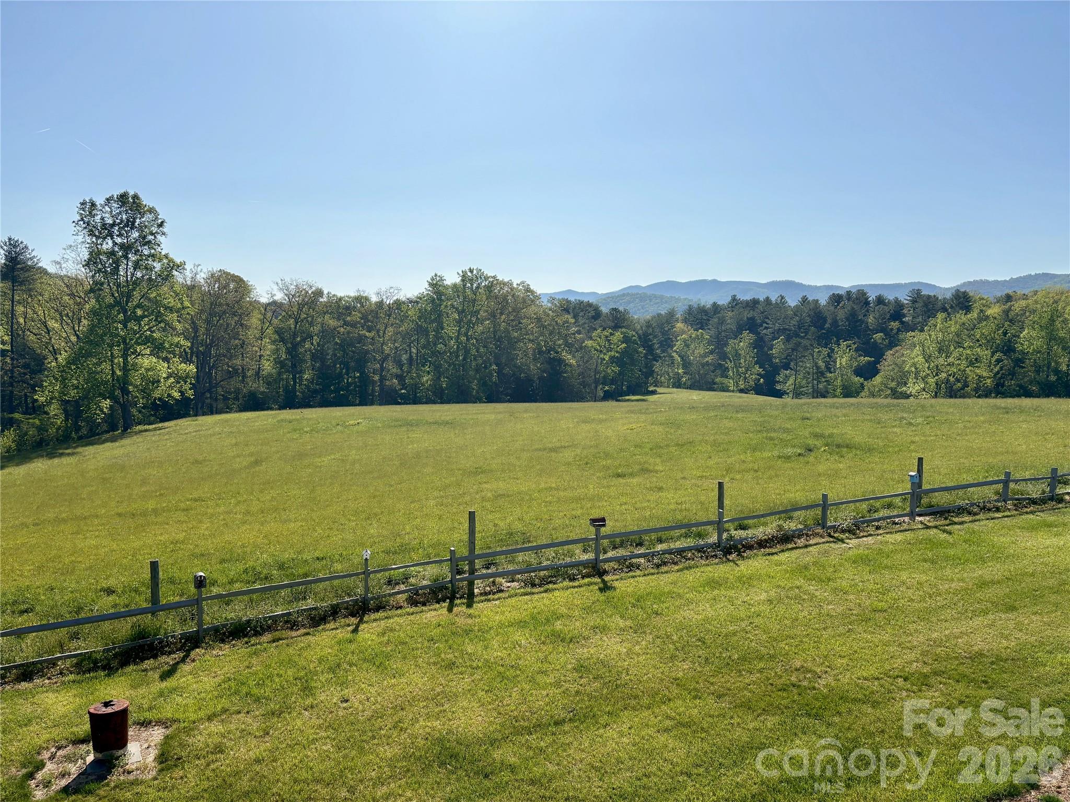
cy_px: 401
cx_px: 535
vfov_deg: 53.1
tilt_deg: -5.1
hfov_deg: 67.3
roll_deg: -0.3
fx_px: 804
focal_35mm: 26
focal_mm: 5.96
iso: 50
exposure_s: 1/7813
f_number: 1.6
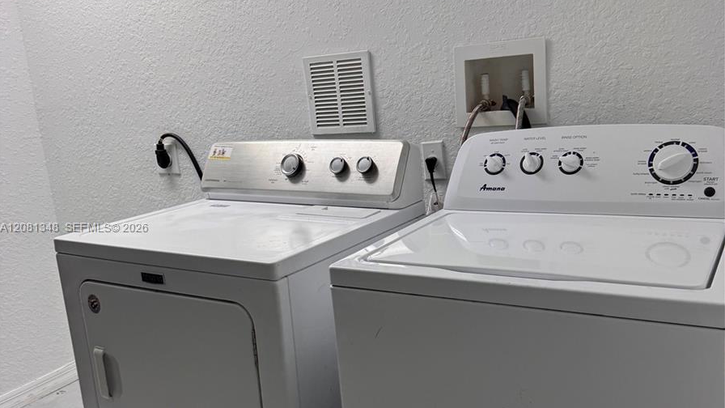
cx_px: 362
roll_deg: +2.7
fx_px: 673
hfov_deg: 56.6
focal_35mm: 35
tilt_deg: -14.3
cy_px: 228
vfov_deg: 33.7
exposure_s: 1/120
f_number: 1.78
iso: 100
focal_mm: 6.76
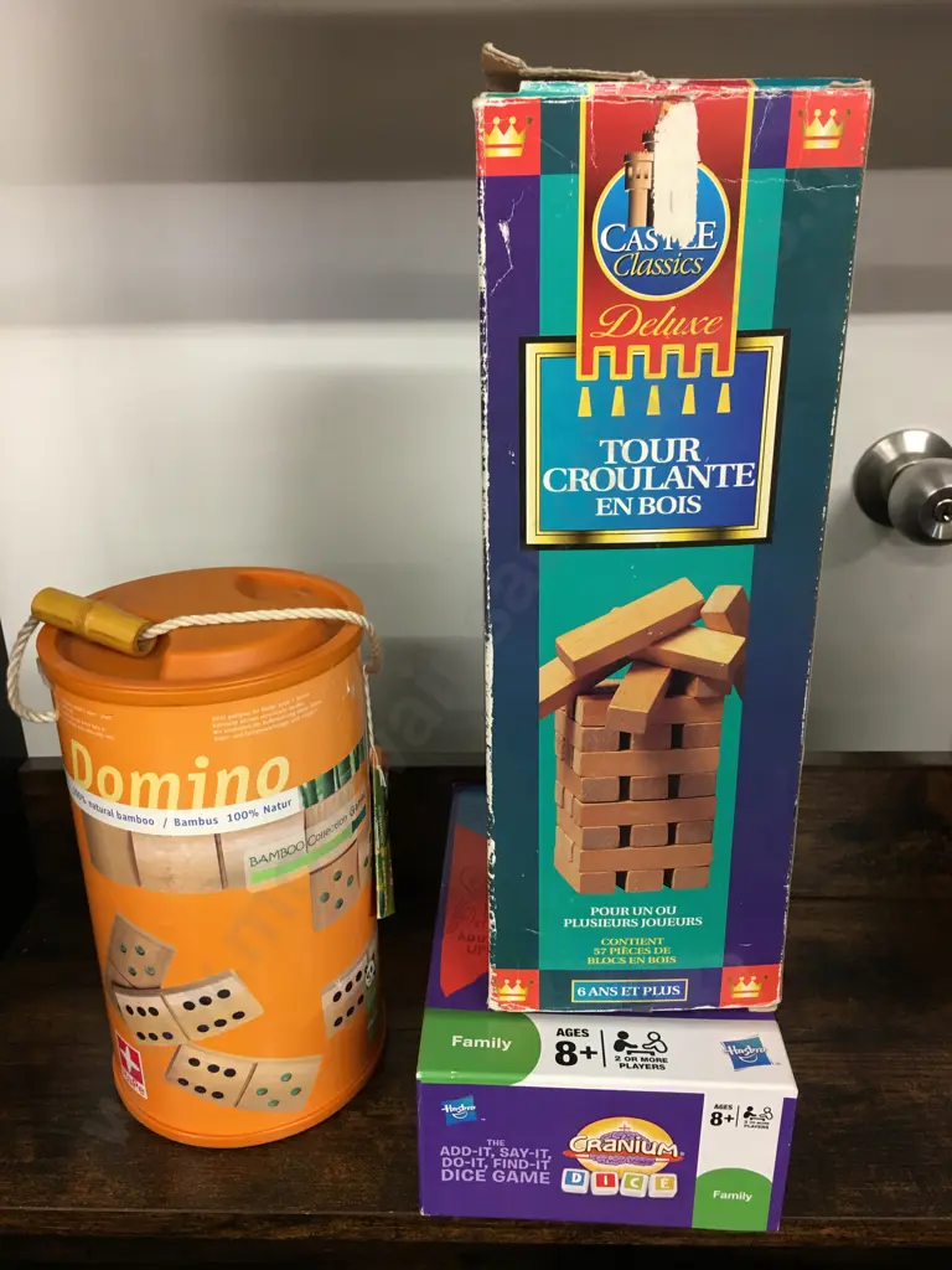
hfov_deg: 48.2
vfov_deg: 61.7
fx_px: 1063
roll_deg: -0.1
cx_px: 476
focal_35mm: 29
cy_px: 635
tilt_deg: -22.8
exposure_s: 1/17
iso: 64
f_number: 2.2
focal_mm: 4.15
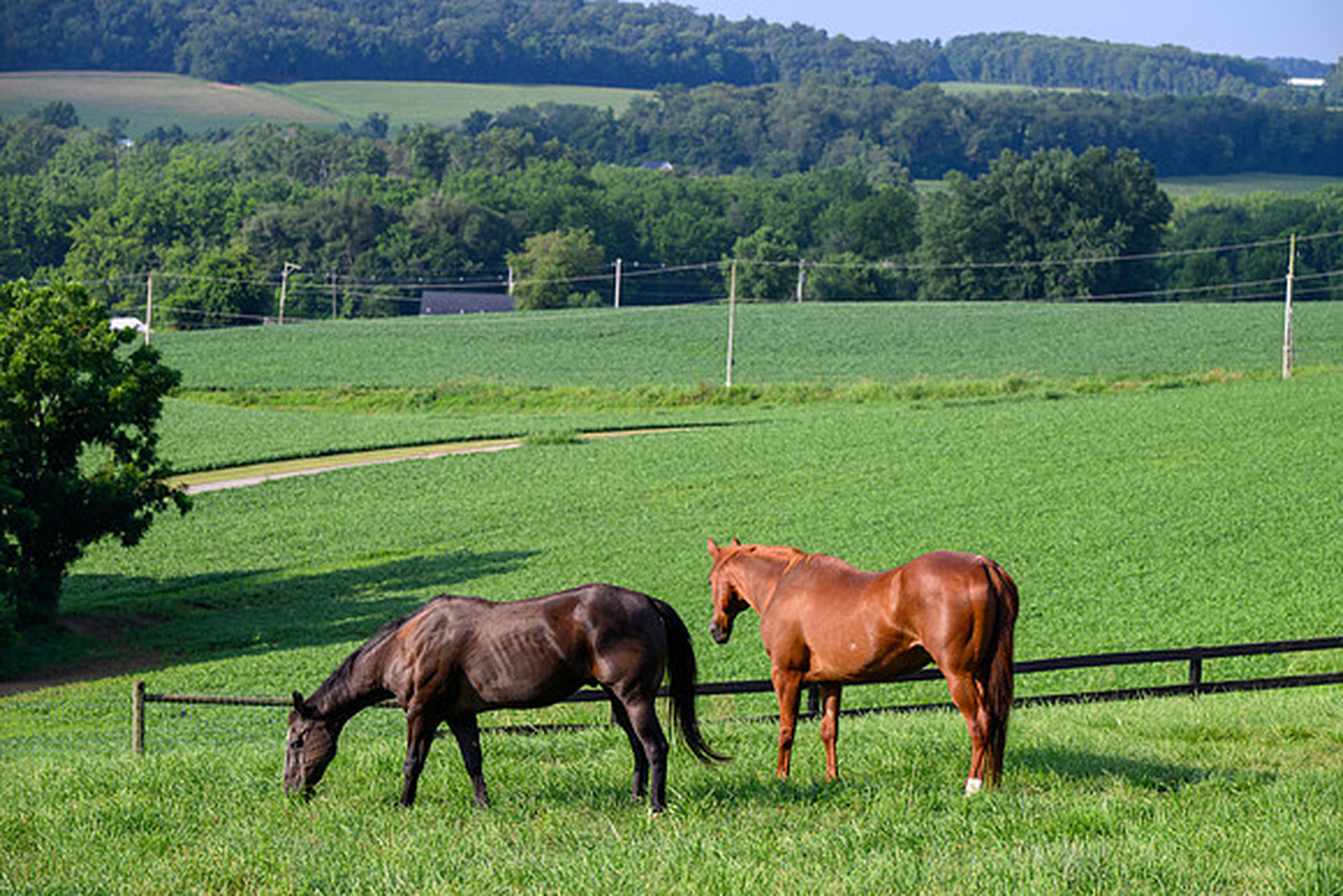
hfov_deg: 18.6
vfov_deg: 12.5
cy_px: 448
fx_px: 4104
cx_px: 672
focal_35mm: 110
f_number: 5.6
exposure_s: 1/320
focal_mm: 110
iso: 100
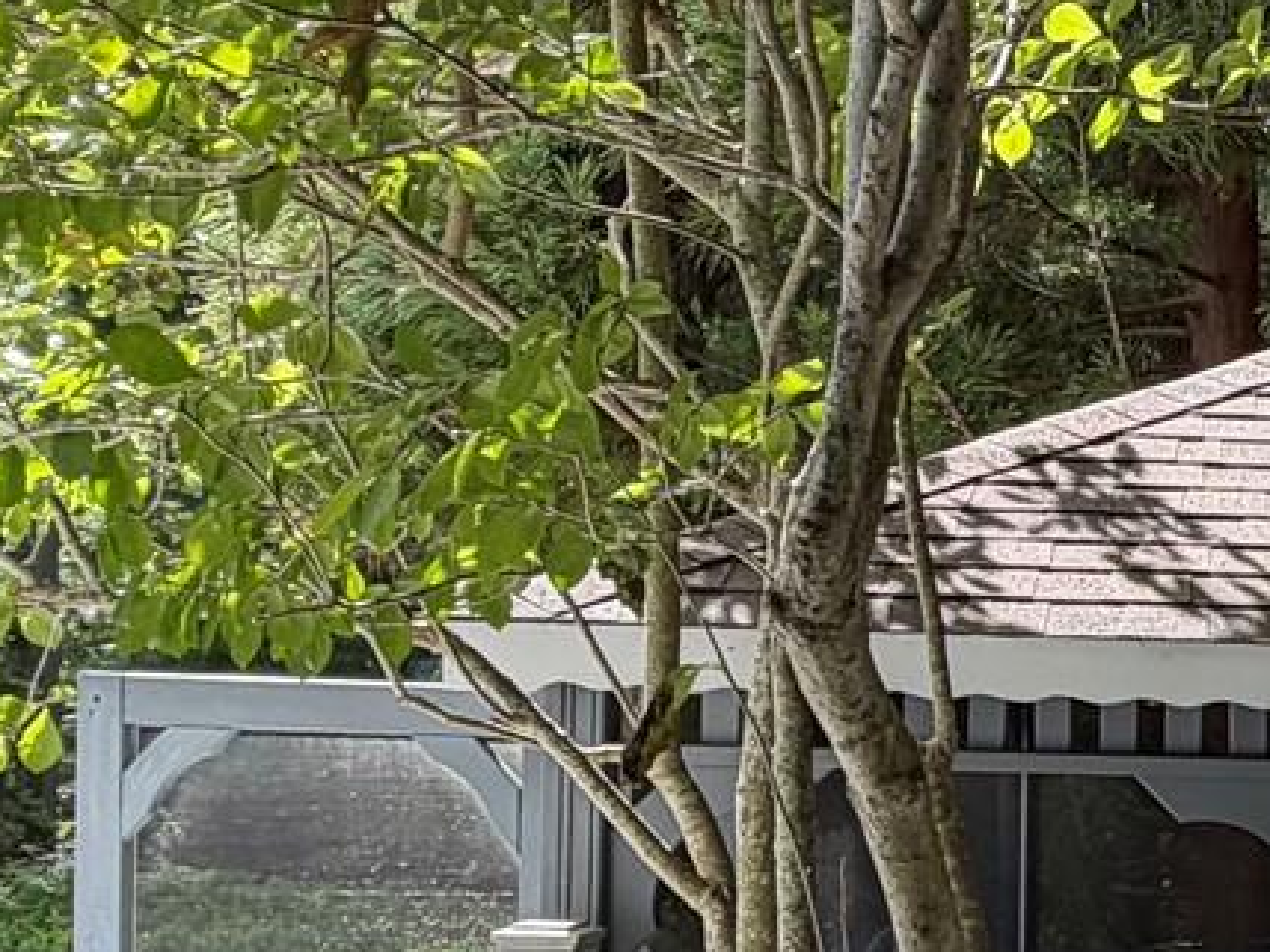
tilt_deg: -0.7
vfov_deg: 21.7
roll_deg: -0.4
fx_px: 2458
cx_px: 1629
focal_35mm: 67
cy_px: 741
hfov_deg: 25.2
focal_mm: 2.22
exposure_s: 1/168
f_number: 2.2
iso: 50
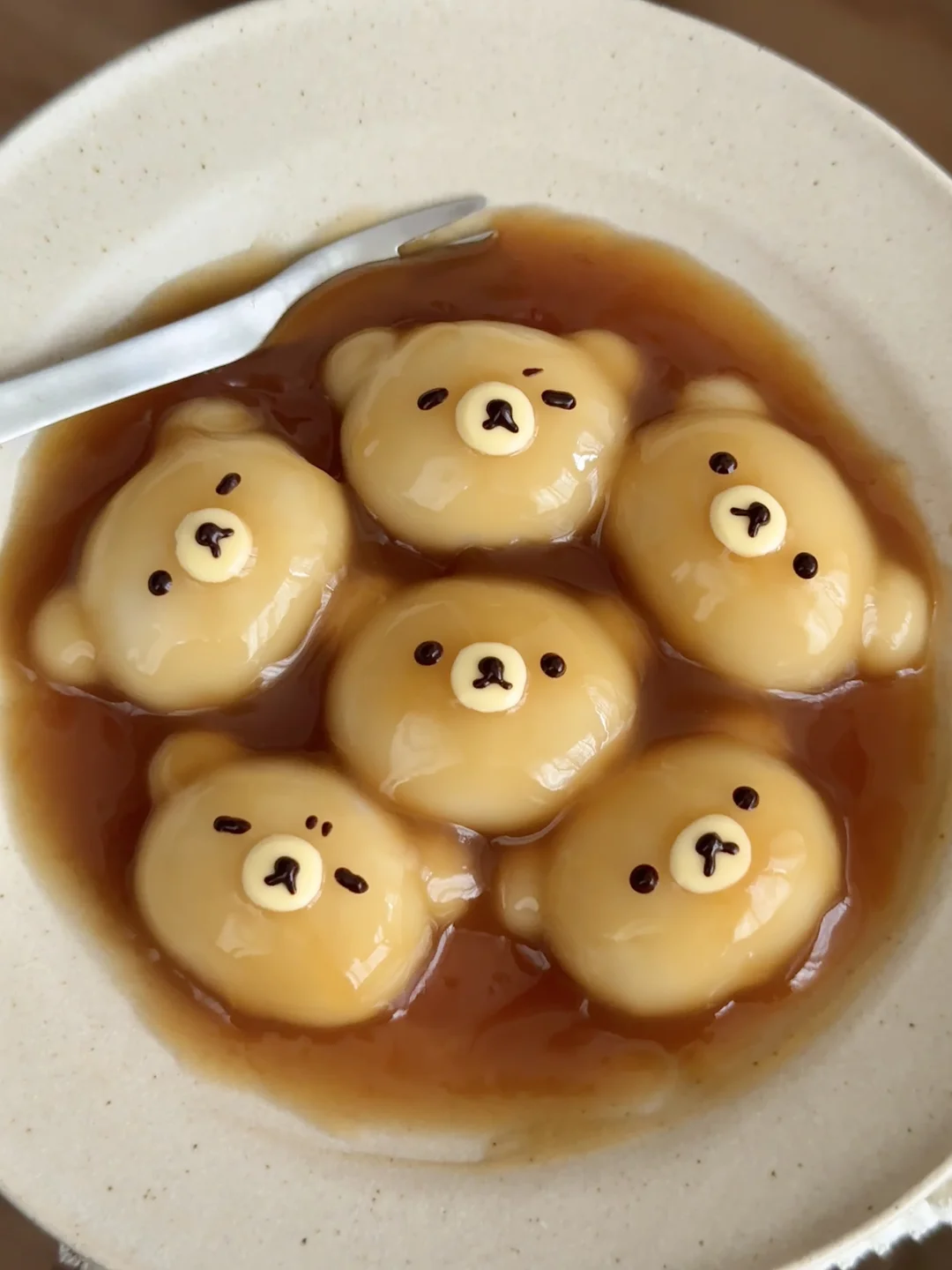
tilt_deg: -65.5
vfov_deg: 39.7
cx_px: 476
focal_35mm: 48
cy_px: 635
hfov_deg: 30.3
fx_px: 1760
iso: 250
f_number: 1.78
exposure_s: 1/48
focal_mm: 6.76
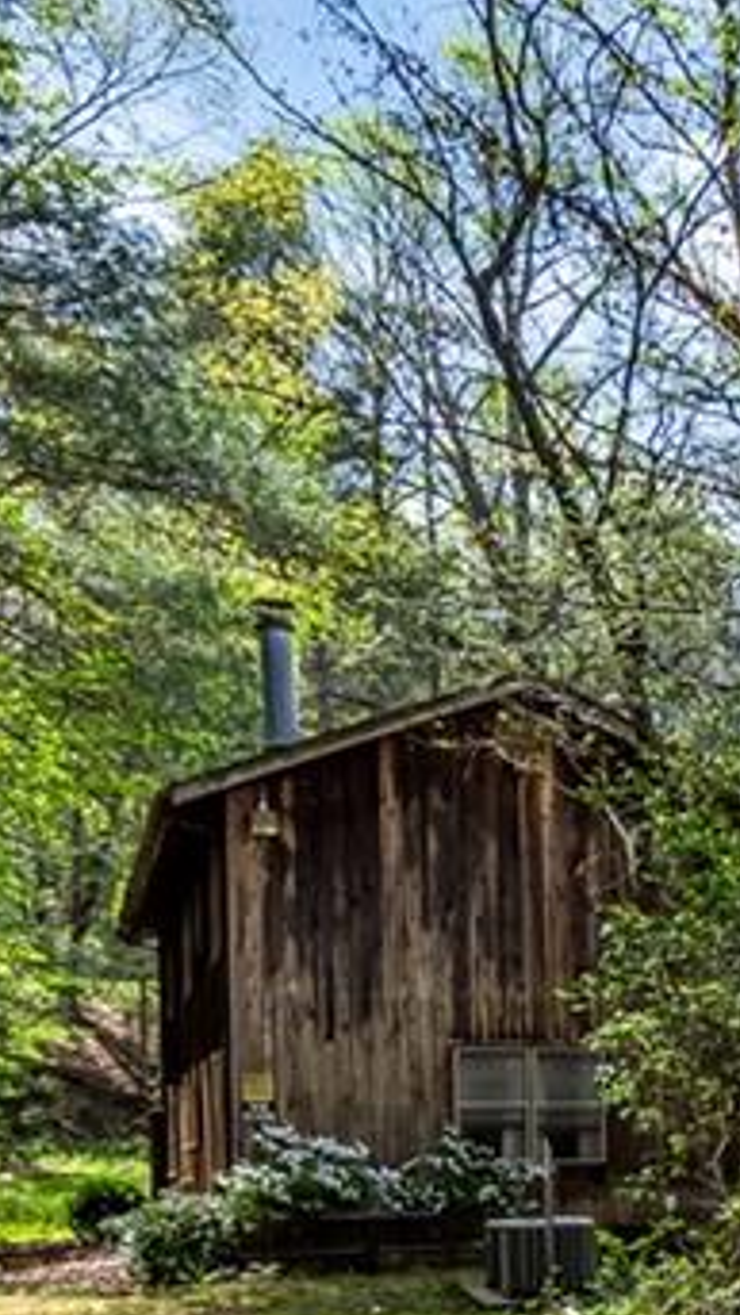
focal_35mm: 52
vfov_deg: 38.1
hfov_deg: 17.6
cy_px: 1119
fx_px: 1798
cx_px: 1422
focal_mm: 11
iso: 200
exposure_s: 1/1600
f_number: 3.5
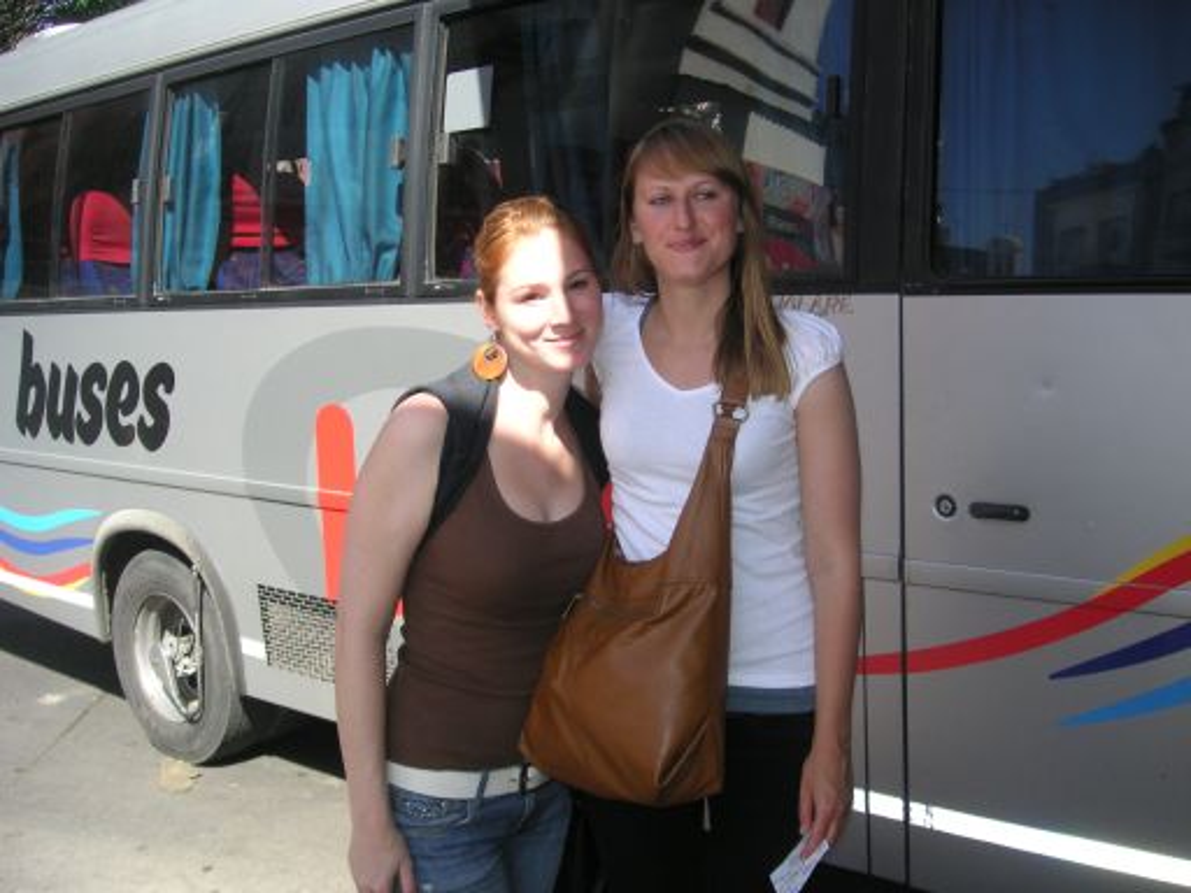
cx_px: 596
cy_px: 446
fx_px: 1273
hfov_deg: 50.1
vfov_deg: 38.7
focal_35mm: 37
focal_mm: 6.1
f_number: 2.8
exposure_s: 1/350
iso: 50
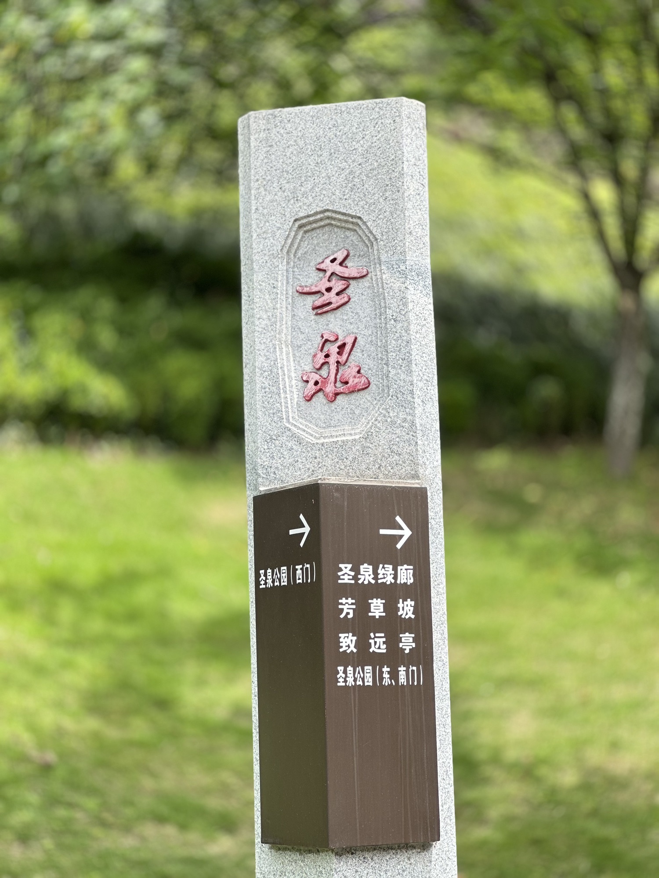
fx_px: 1955
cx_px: 330
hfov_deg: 19.1
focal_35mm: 77
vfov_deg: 25.3
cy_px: 439
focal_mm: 9
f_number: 2.8
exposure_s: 1/147
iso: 20
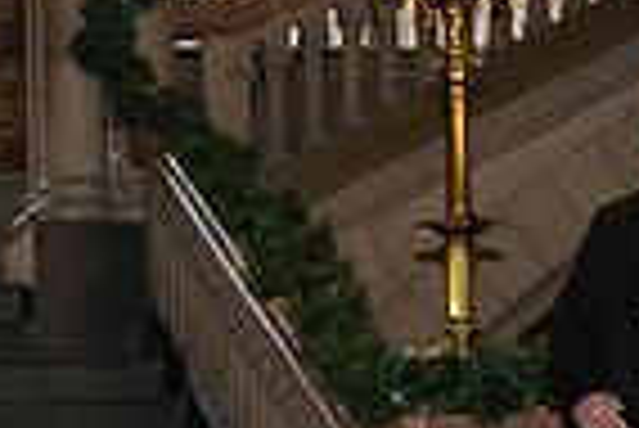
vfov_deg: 7.9
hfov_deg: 11.3
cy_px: 461
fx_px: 3074
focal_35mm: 173
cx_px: -404
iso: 1000
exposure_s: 1/200
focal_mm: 35
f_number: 3.5
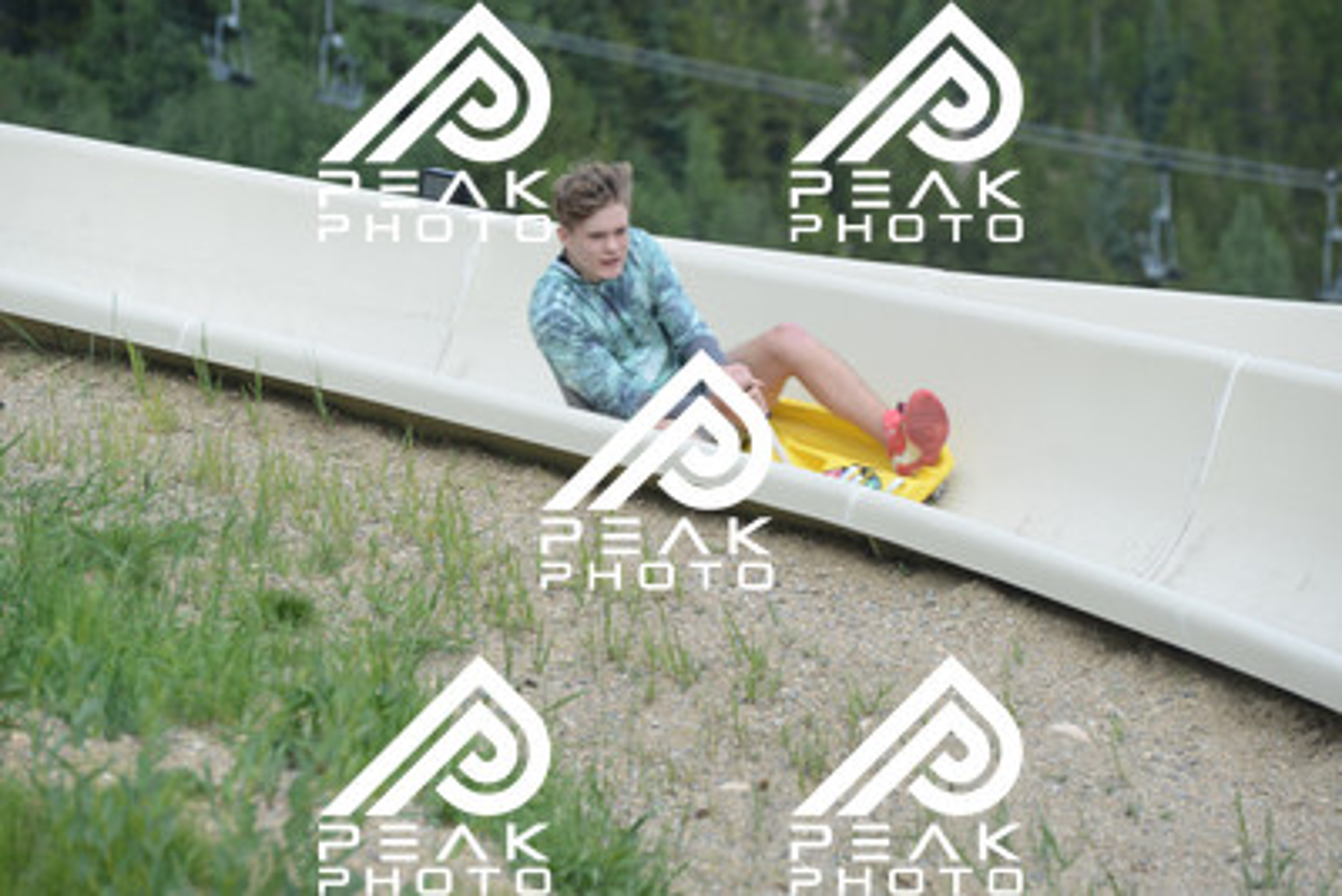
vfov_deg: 7.0
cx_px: 671
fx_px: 7271
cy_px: 448
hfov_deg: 10.5
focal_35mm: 195
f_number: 6.3
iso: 450
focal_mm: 195
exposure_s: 1/640
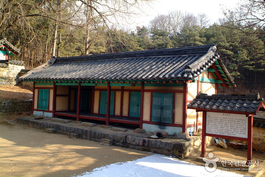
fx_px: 265
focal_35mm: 36
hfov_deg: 53.1
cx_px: 132
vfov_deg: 37.0
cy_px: 88
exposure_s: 1/125
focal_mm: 24
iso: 100
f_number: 5.6
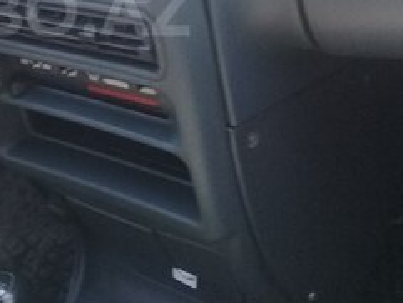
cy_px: 11
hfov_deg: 22.3
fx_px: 990
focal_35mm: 85
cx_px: 18
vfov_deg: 17.1
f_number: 2.2
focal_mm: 3.3
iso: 80
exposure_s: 1/100
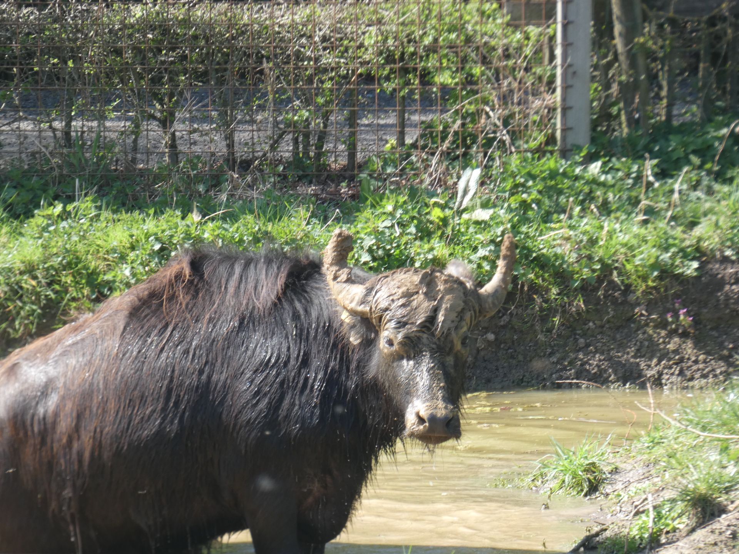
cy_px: 277
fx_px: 9692
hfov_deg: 4.4
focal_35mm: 454
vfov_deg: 3.3
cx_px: 370
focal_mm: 81.4
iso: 100
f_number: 5.6
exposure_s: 1/100
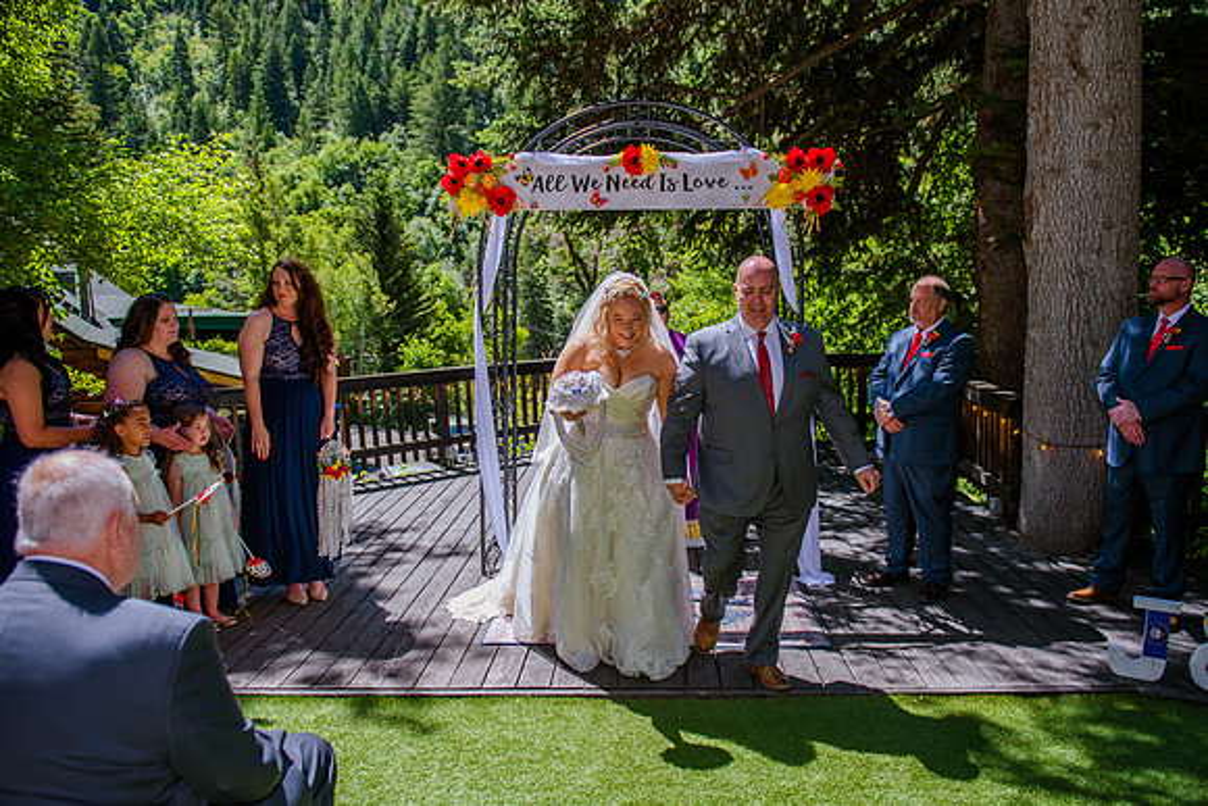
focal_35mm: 27
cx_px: 599
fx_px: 892
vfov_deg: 48.6
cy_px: 422
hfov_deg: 68.2
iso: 160
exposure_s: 1/1000
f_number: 3.2
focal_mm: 24
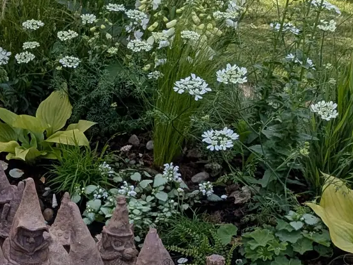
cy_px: 53
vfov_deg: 16.8
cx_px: -196
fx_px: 887
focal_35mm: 87
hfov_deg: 19.3
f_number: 1.7
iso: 30
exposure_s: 1/8772
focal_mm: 4.53
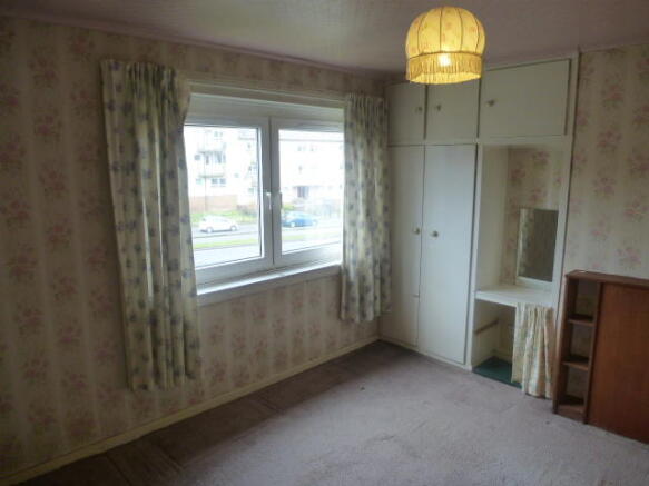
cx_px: 324
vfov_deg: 56.8
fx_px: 450
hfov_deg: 71.6
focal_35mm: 24
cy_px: 243
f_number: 3.3
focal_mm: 4.3
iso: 250
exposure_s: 1/60
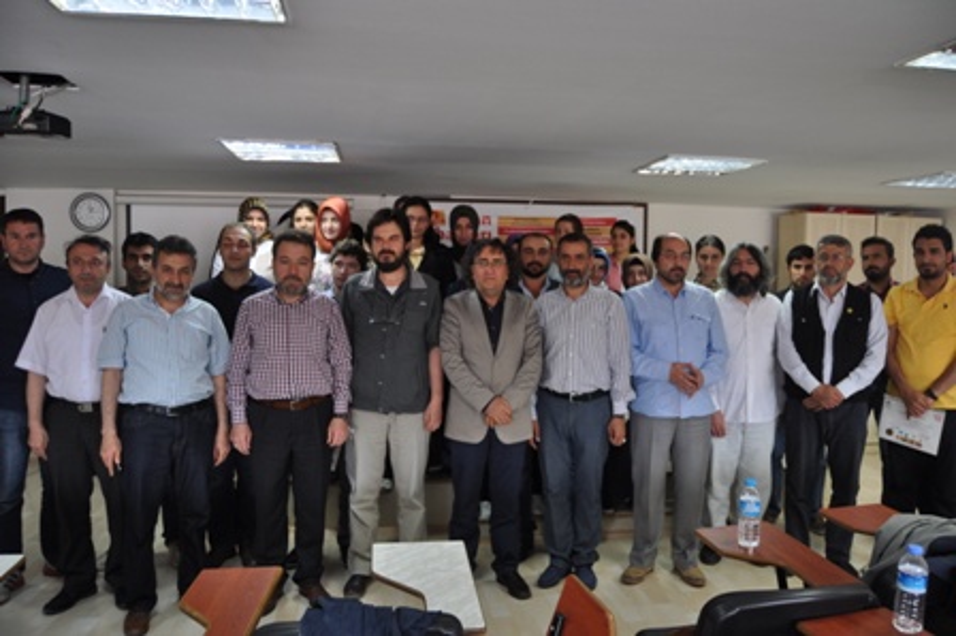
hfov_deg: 67.4
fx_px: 716
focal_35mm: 27
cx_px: 478
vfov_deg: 47.9
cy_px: 318
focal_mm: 18
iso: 500
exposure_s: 1/60
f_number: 4
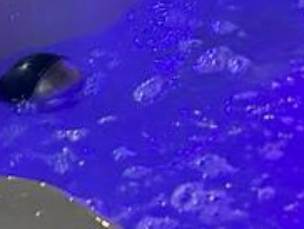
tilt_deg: -8.0
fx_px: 1284
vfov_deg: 9.1
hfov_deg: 12.7
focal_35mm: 146
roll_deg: +0.1
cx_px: 488
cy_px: -333
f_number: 1.5
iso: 500
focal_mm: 5.7
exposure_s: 1/30
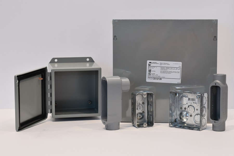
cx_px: 117
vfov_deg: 18.2
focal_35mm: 75
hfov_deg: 27.0
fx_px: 487
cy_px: 78
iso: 800
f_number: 5.6
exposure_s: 1/125
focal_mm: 50
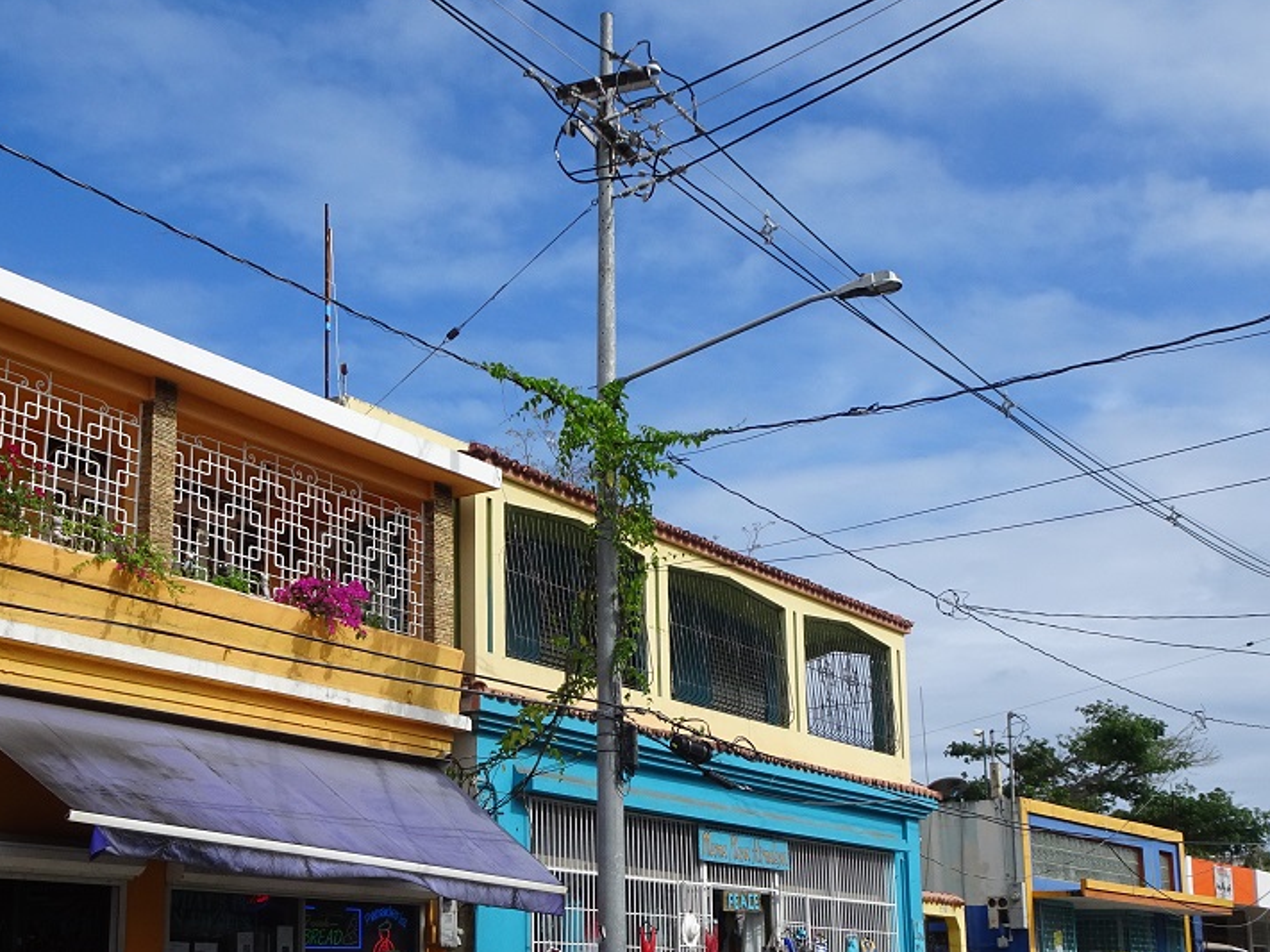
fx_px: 1761
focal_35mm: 48
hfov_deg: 39.5
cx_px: 507
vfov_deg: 30.0
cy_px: 663
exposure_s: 1/1000
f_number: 4
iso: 80
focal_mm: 5.43
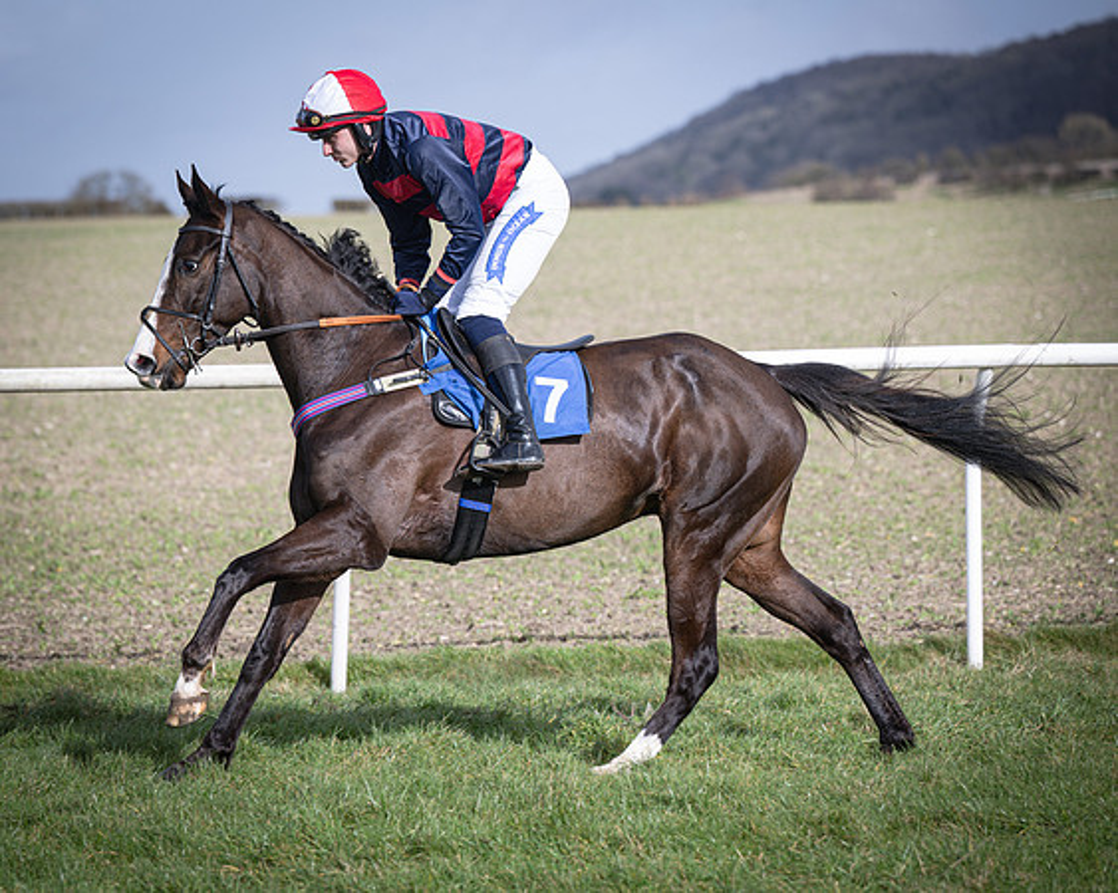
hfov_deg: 10.5
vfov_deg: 8.4
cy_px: 469
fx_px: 6103
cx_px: 430
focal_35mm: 185
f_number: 4
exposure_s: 1/1600
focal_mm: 135
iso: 200
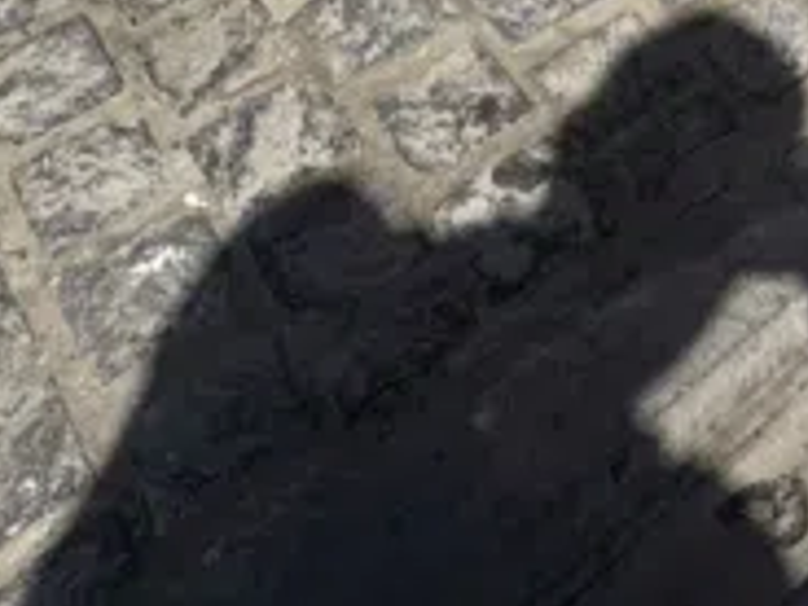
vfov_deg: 12.6
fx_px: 1821
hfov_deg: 22.4
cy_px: -1010
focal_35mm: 78
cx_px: 1045
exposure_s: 1/1370
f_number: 2.2
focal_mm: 2.22
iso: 40
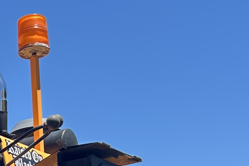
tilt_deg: -2.9
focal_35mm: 125
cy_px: 389
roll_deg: +0.8
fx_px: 865
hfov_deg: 15.7
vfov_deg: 9.8
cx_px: -62
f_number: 1.5
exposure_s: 1/2083
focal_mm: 5.7
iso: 50
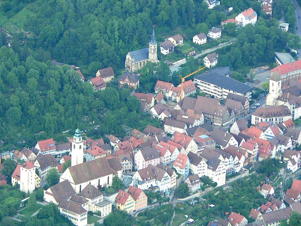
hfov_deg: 6.8
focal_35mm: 291
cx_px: 150
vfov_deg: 5.1
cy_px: 113
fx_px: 2530
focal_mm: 48.4
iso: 200
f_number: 4
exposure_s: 1/320
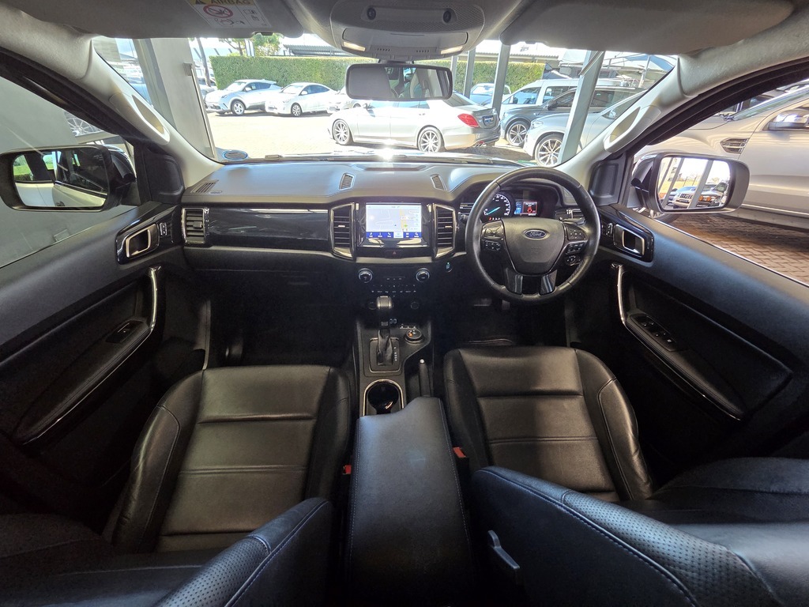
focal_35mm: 13
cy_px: 304
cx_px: 404
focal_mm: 2.2
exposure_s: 1/78
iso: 320
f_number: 2.2
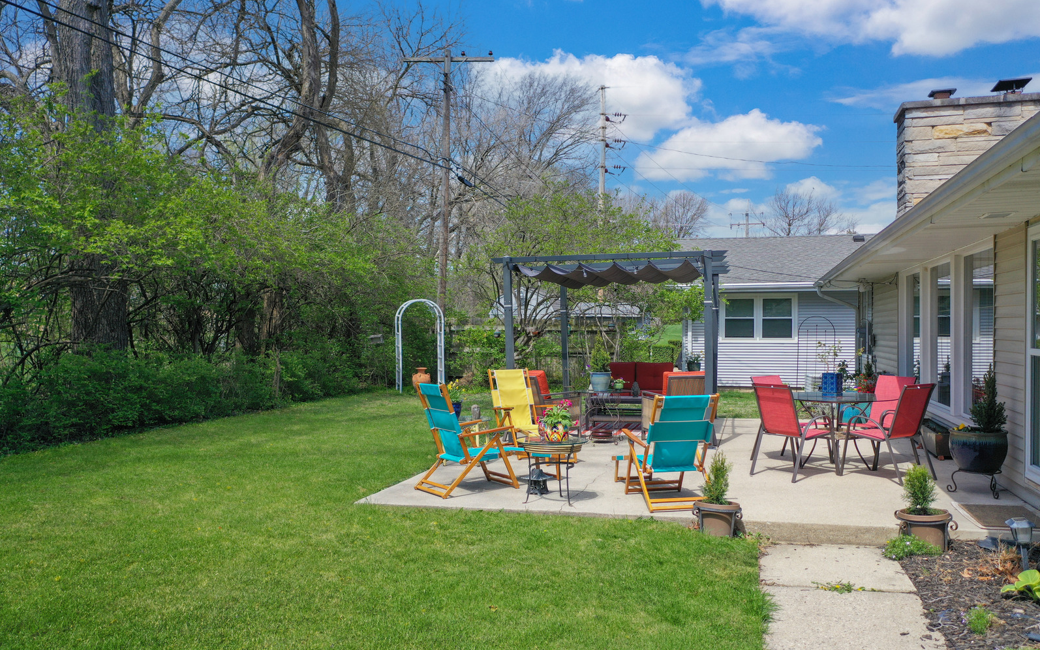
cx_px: 527
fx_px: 822
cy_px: 341
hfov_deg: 64.6
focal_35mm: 29
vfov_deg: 43.1
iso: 100
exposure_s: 1/1000
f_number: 2.8
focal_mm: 10.26
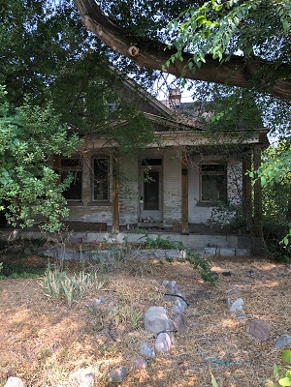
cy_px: 194
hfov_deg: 49.7
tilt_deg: +3.2
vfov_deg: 63.4
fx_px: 314
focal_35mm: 28
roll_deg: +0.3
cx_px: 146
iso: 25
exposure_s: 1/120
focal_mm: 4
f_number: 1.8
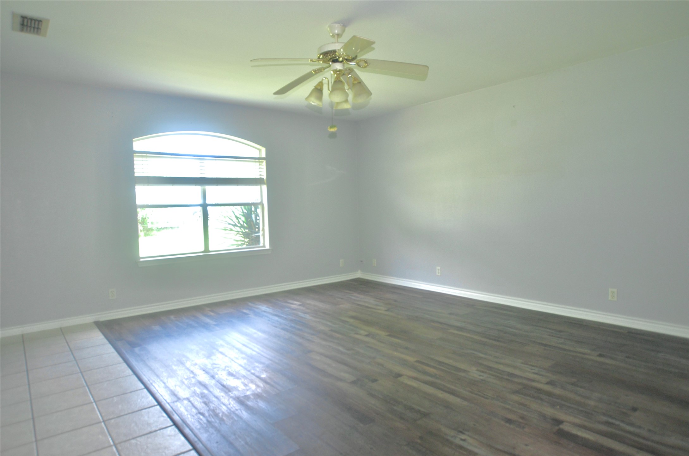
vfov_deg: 59.3
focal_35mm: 21
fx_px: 401
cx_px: 344
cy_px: 228
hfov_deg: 81.3
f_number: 3.5
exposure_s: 1/80
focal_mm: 14
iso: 400
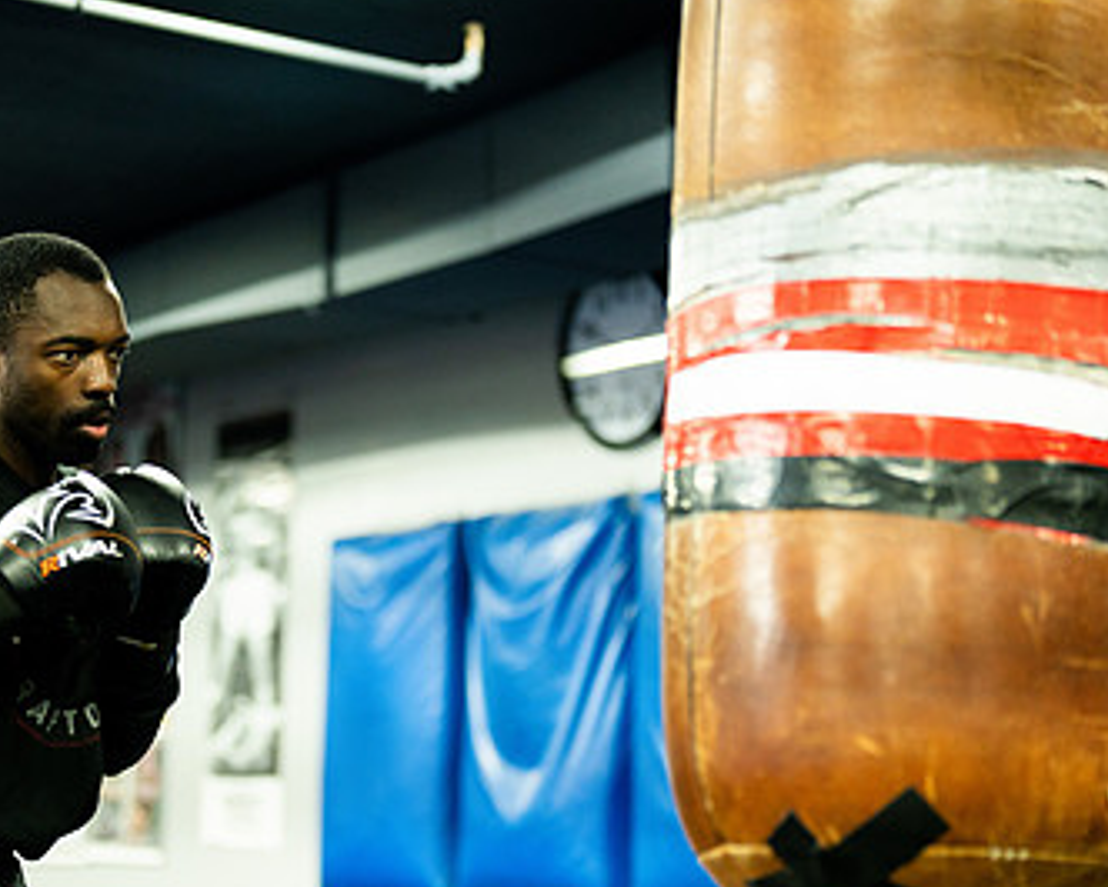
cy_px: 515
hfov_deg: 23.1
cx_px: 347
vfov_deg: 18.7
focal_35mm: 82
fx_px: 2691
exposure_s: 1/250
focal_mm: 50
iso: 1600
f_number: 1.4
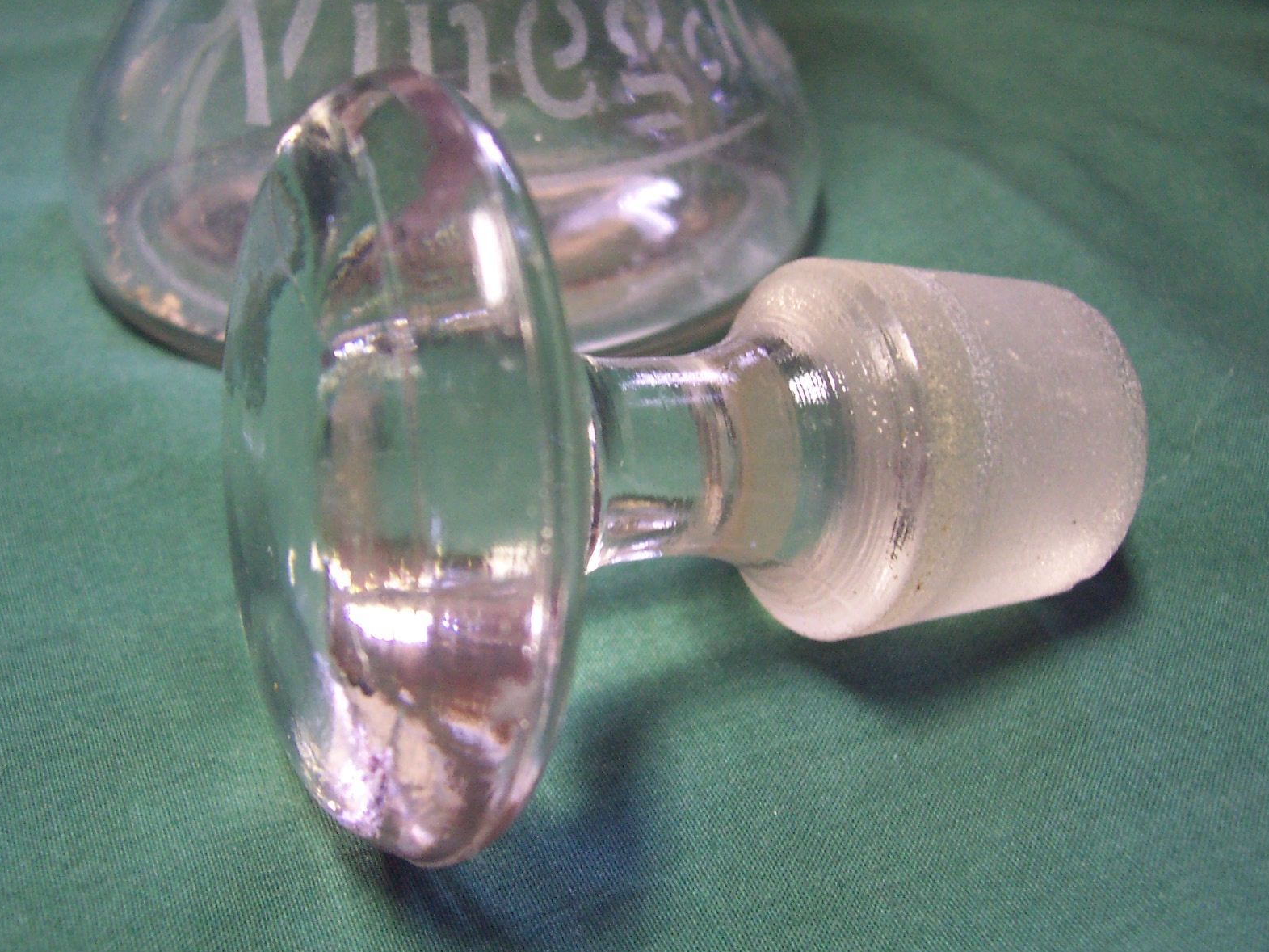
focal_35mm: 39
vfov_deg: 36.8
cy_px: 495
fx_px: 1430
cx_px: 637
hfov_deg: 47.9
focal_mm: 5.6
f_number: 2.8
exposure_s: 1/20
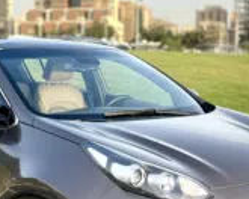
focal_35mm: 82
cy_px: 121
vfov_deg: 18.7
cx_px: 94
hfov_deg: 23.2
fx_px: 604
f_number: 1.6
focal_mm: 5.1
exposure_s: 1/751
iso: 50
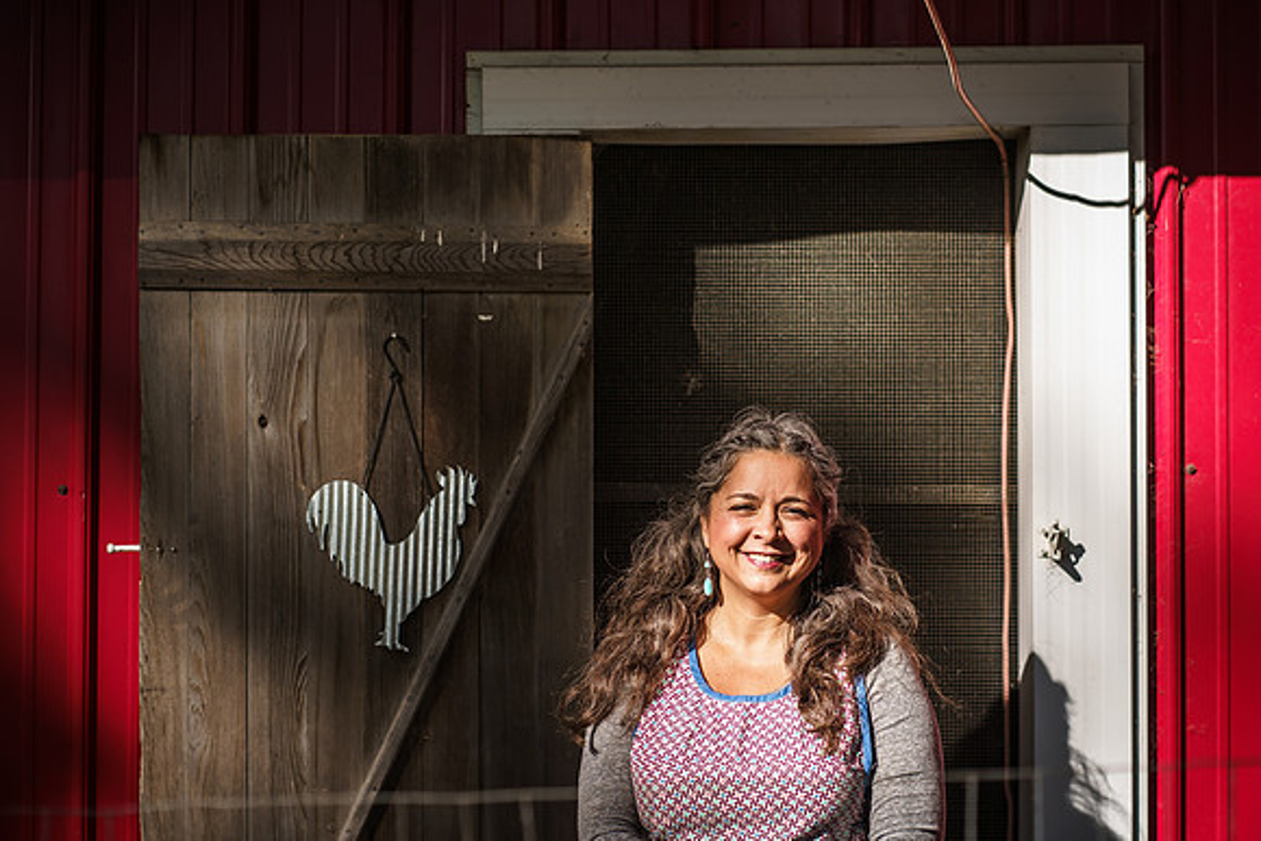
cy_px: 395
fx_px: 3162
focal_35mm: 90
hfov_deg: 22.6
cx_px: 613
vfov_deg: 15.2
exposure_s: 1/640
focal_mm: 85
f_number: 2.8
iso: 50
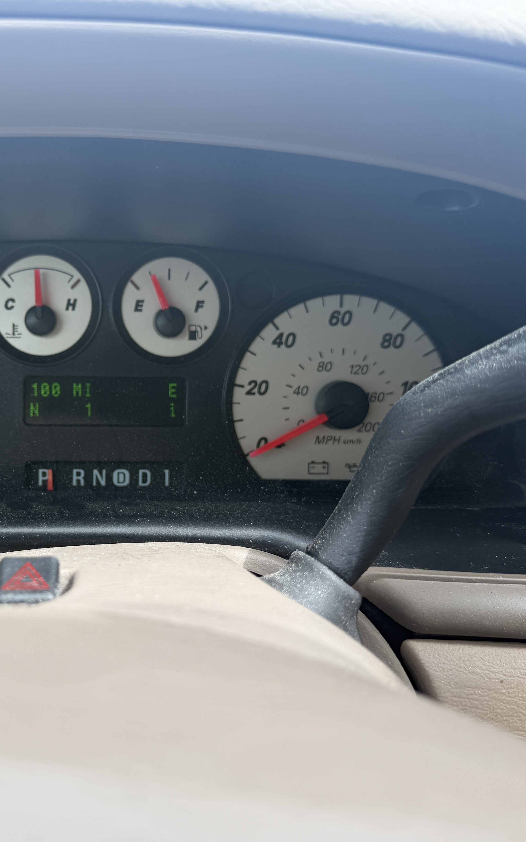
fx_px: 780
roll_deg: -5.3
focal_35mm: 34
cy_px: 421
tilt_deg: -19.7
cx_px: 118
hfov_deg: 36.2
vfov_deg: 56.7
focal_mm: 6.76
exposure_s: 1/416
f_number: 1.78
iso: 80
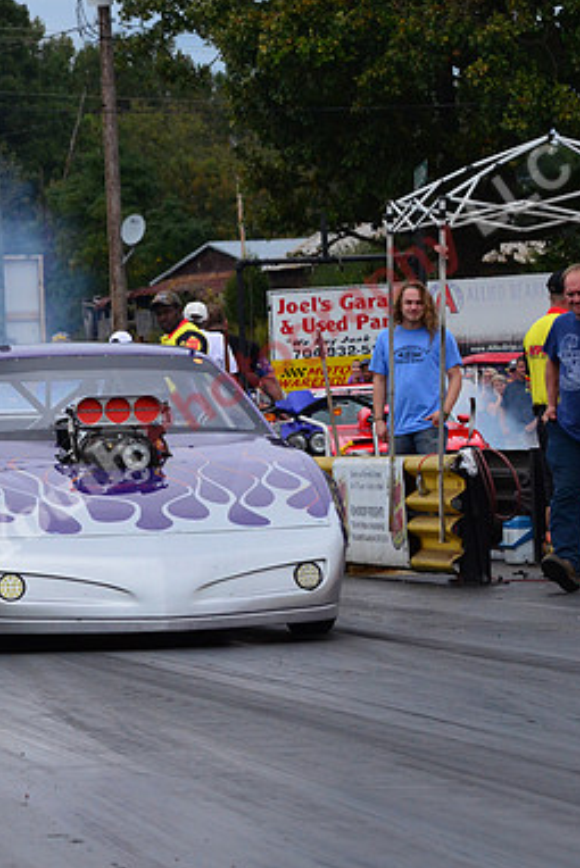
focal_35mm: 250
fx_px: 6036
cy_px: 434
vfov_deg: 8.2
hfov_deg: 5.5
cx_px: 180
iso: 1000
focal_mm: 110
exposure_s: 1/1250
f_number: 9
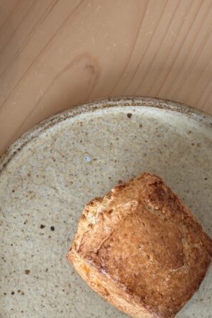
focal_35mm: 116
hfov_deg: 11.7
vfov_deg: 17.6
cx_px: -1
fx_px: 1025
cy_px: 206
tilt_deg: -79.6
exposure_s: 1/50
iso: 80
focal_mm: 6.76
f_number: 1.78
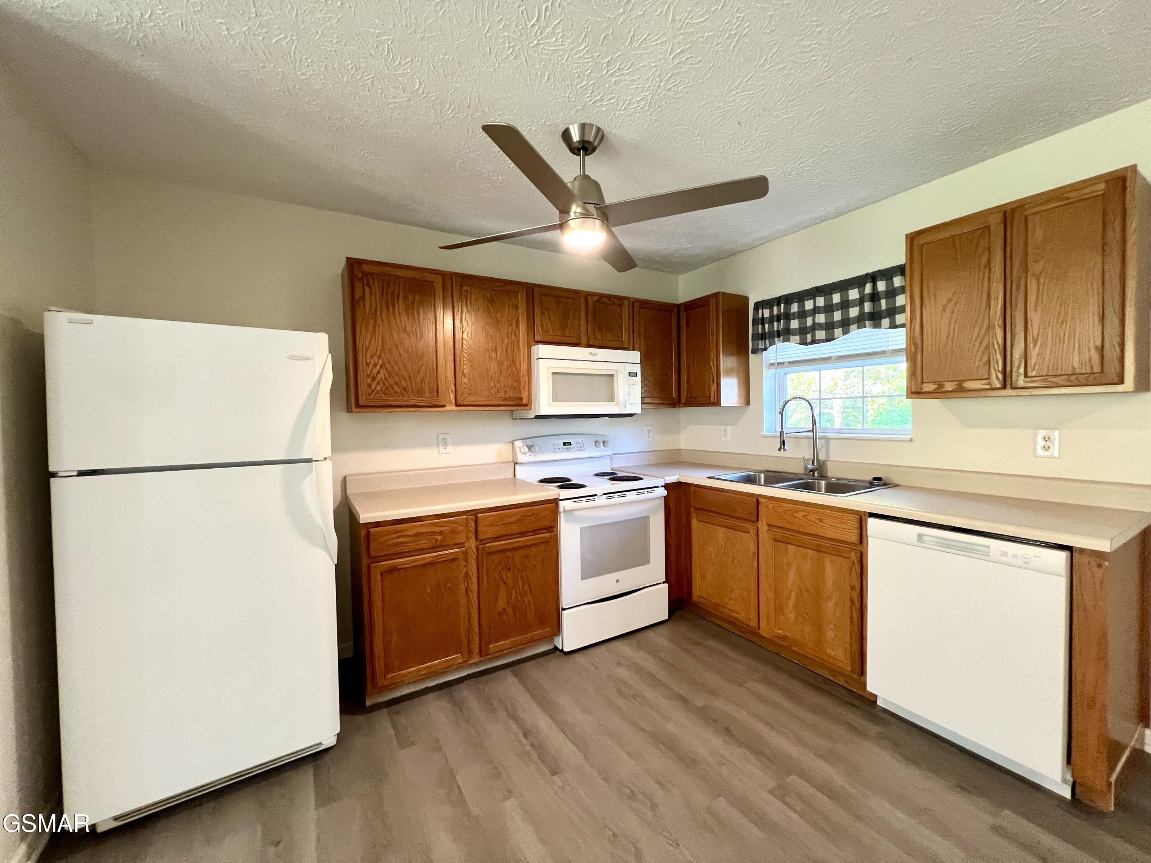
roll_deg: +1.7
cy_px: 432
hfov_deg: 106.2
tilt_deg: -0.9
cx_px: 576
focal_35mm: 13
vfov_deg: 89.9
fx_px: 432
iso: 320
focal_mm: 1.57
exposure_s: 1/60
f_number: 1.8
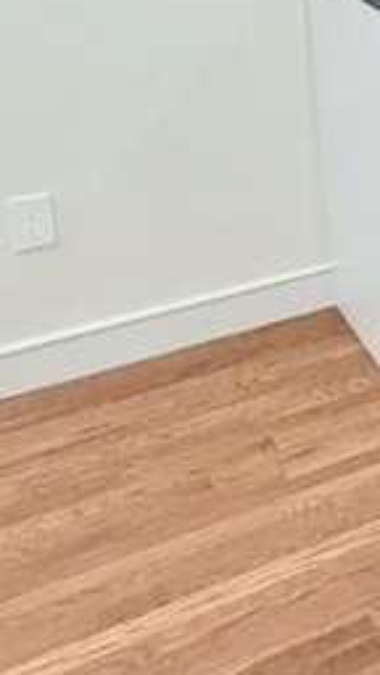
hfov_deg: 13.9
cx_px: 908
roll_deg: -1.2
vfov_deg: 31.5
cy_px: -18
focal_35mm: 61
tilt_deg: -10.1
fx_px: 1093
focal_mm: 2.22
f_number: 2.2
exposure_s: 1/120
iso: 200
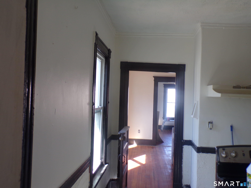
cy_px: 94
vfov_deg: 44.2
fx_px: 232
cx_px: 126
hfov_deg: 56.8
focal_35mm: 32
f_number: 3.2
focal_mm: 5.8
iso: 80
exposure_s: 1/34
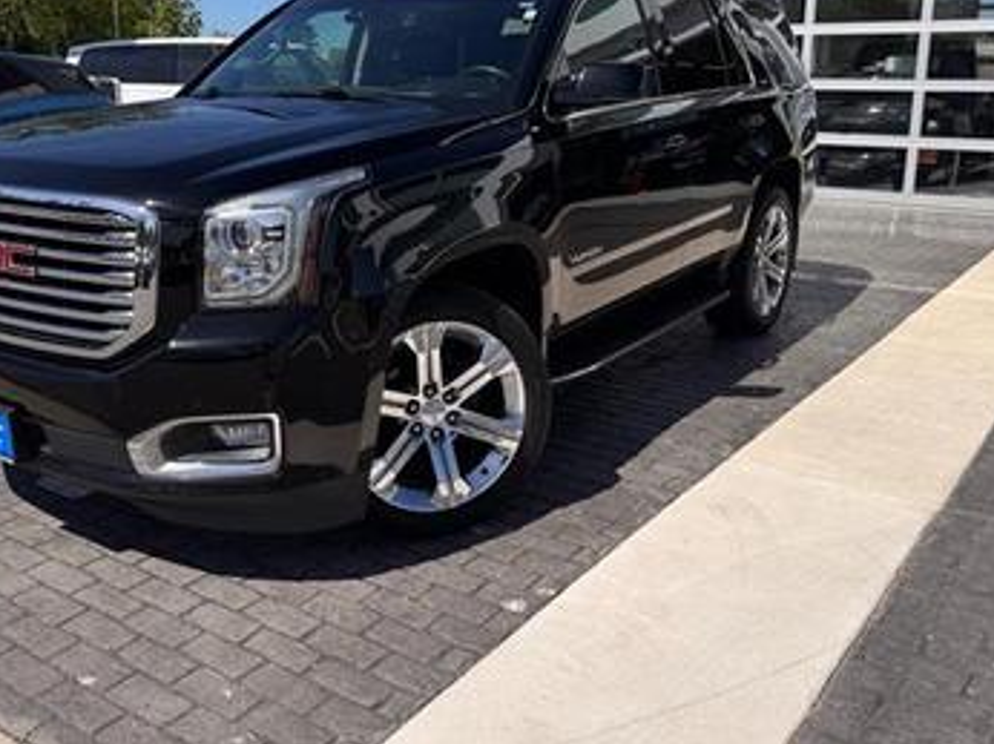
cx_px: 419
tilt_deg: -11.8
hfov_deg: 52.4
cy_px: 282
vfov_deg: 40.4
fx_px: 1004
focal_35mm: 35
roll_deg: -0.3
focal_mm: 6.76
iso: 80
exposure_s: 1/5814
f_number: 1.78
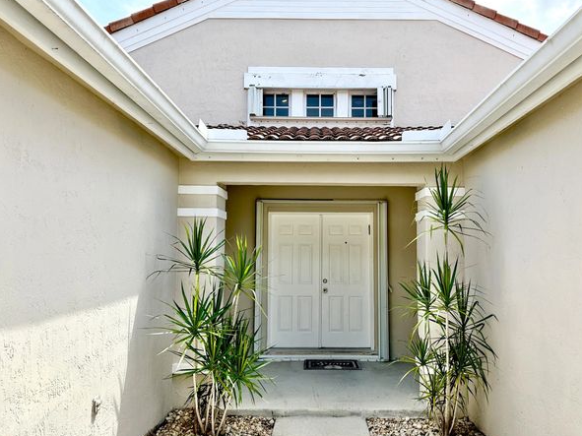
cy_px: 229
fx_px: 437
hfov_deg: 67.2
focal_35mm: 26
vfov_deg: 53.0
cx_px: 311
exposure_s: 1/2028
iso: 80
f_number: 1.78
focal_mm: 6.86
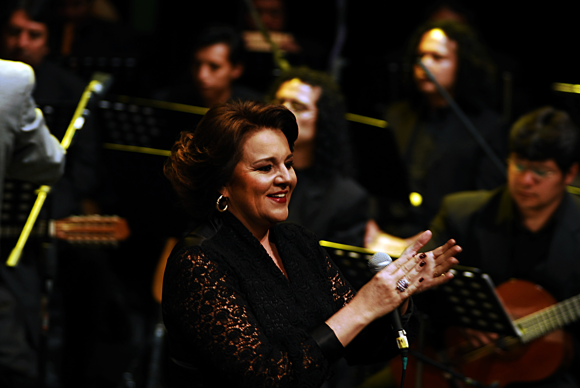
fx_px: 3266
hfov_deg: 10.1
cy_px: 194
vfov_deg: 6.8
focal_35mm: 202
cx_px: 290
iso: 400
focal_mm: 135
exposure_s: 1/25
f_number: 2.8
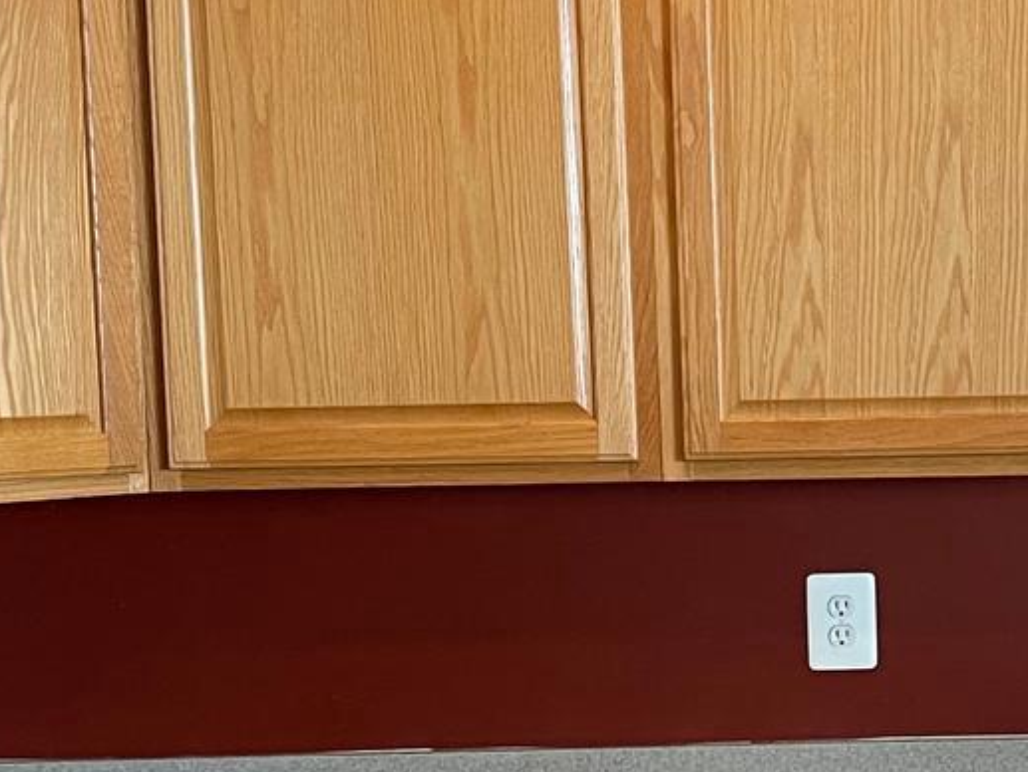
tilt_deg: -6.4
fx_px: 2941
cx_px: 1096
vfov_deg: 14.9
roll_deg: +0.9
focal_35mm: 99
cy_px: 533
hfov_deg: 19.1
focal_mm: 5.1
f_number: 1.6
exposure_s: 1/60
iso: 80
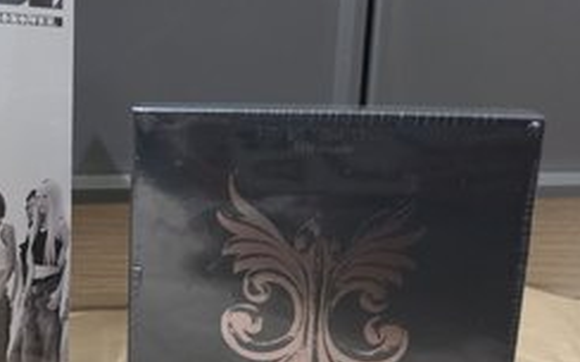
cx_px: 107
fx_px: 632
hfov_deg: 46.4
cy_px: 212
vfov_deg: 31.9
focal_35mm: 40
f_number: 1.4
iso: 1000
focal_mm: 6.5
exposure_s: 1/60
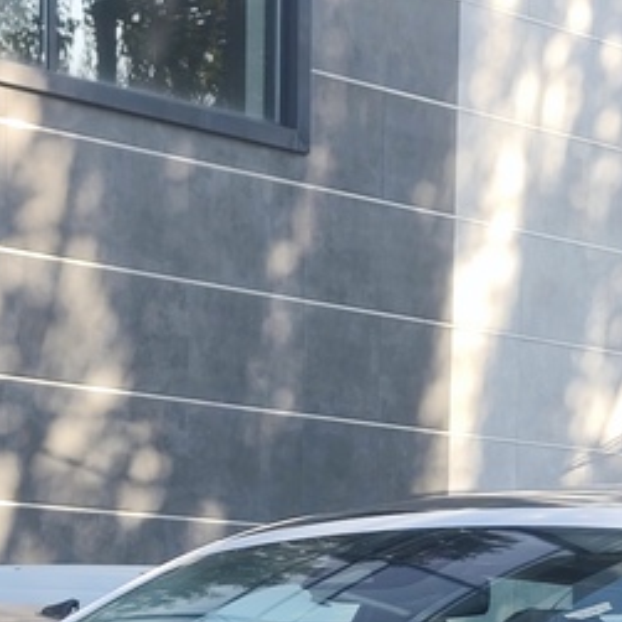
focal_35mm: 122
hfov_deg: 14.3
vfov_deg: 13.5
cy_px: 928
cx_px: 285
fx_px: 2480
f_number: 1.65
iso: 50
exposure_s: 1/193
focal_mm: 6.19
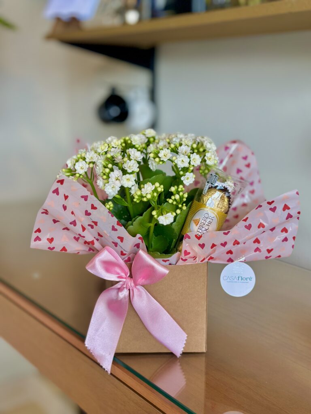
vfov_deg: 39.7
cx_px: 156
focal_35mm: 48
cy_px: 207
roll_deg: -1.4
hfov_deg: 30.3
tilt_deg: -11.5
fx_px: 575
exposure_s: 1/398
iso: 80
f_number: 1.78
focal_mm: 6.86
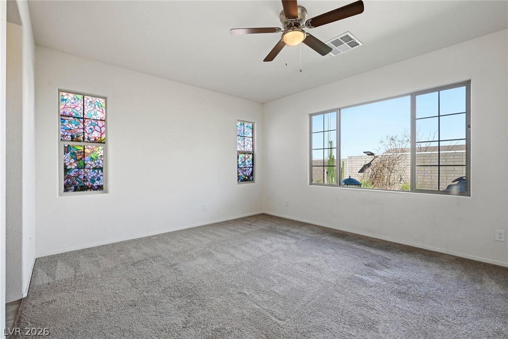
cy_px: 170
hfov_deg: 98.5
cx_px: 254
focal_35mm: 16
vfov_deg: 75.5
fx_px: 219
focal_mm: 15.5
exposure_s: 1/500
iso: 500
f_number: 10
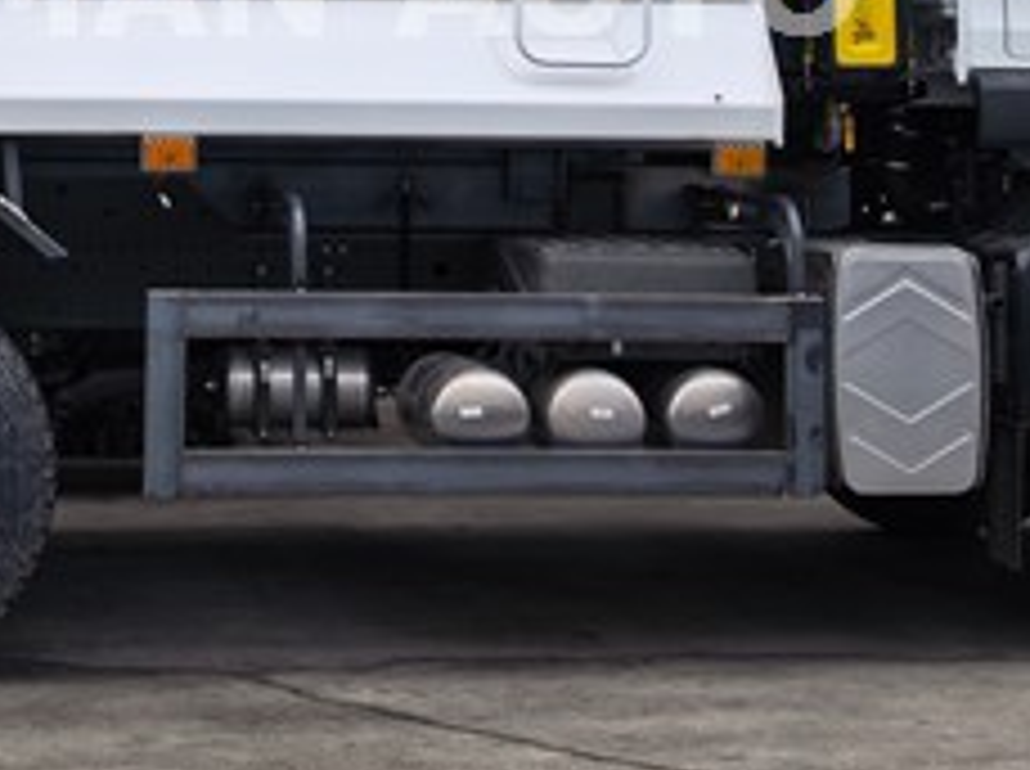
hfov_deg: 22.8
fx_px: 2495
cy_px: -14
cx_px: 139
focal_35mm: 84
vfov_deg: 17.1
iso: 50
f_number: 2
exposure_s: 1/295
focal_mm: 5.75
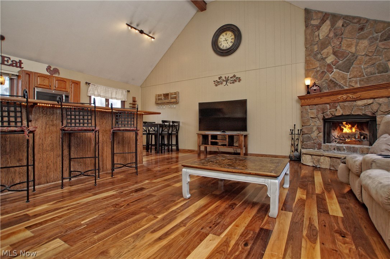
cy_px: 130
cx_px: 195
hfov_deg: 95.0
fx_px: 179
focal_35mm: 16
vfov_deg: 72.0
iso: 320
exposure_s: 1/80
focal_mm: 11
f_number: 4.5
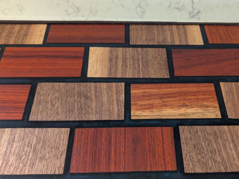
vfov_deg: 36.8
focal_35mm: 39
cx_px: 144
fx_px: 269
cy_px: 95
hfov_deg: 47.6
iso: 57
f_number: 1.68
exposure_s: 1/25.9
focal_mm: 6.9
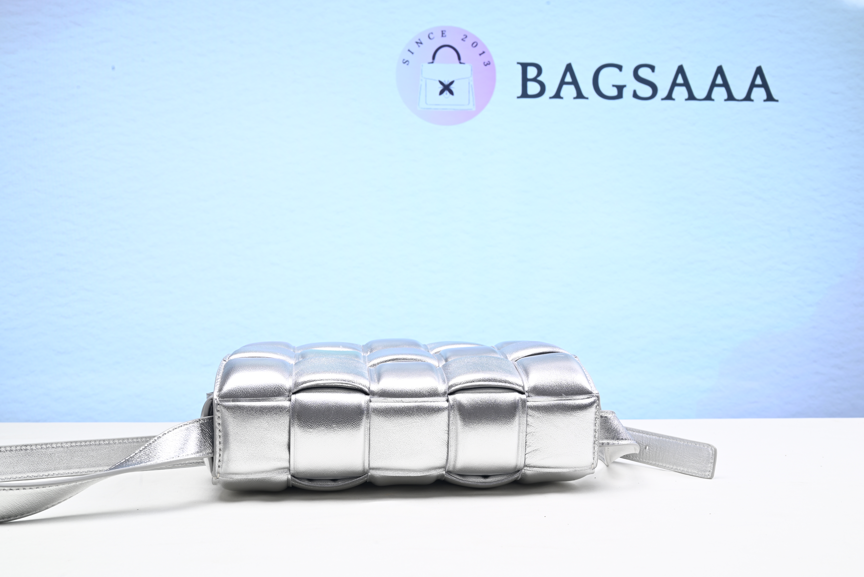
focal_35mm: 39
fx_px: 936
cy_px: 288
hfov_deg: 49.5
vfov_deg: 34.2
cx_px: 432
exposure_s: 1/2
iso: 100
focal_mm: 39
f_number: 16
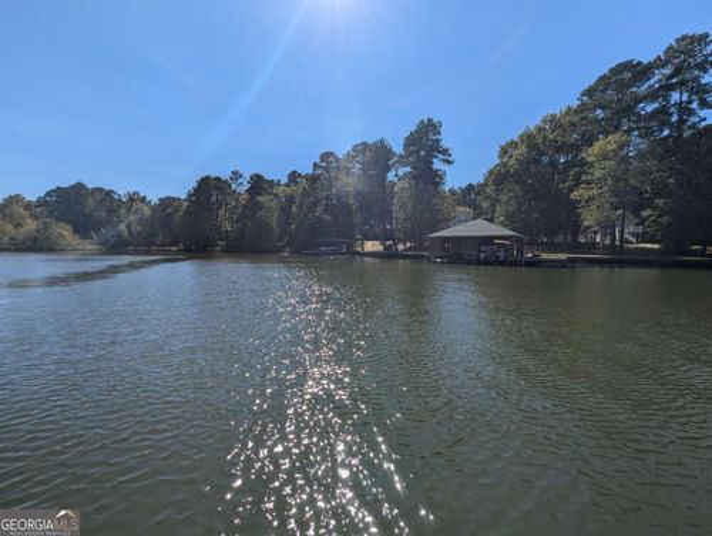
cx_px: 356
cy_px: 268
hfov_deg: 106.1
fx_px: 268
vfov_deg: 90.0
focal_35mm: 13
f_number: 2.2
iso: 42
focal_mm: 1.95
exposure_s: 1/2439
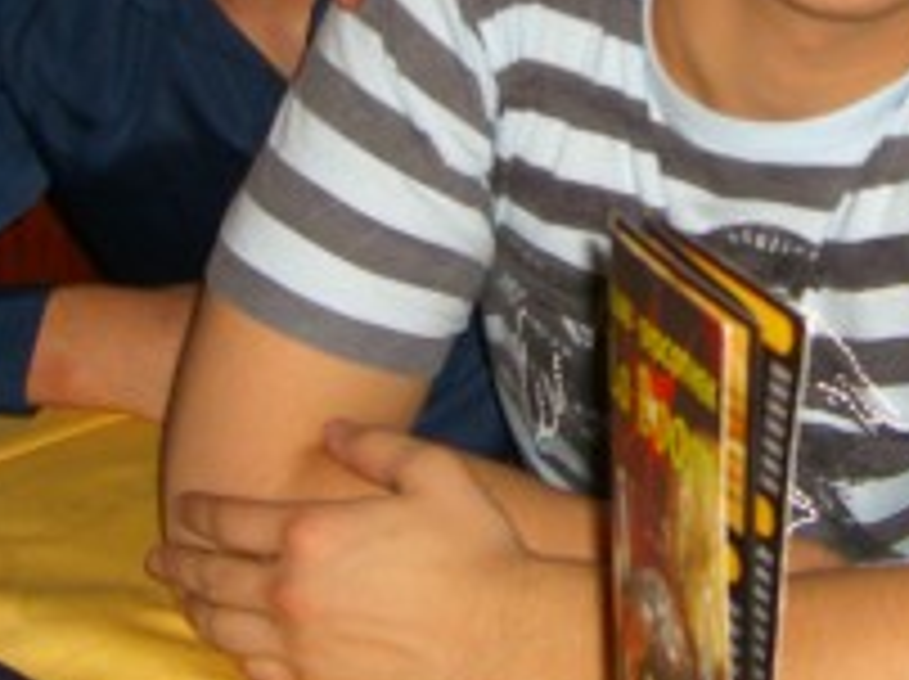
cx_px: 810
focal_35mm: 113
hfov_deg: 17.2
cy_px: -77
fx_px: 2964
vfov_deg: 12.8
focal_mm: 7.9
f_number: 2.8
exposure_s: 1/60
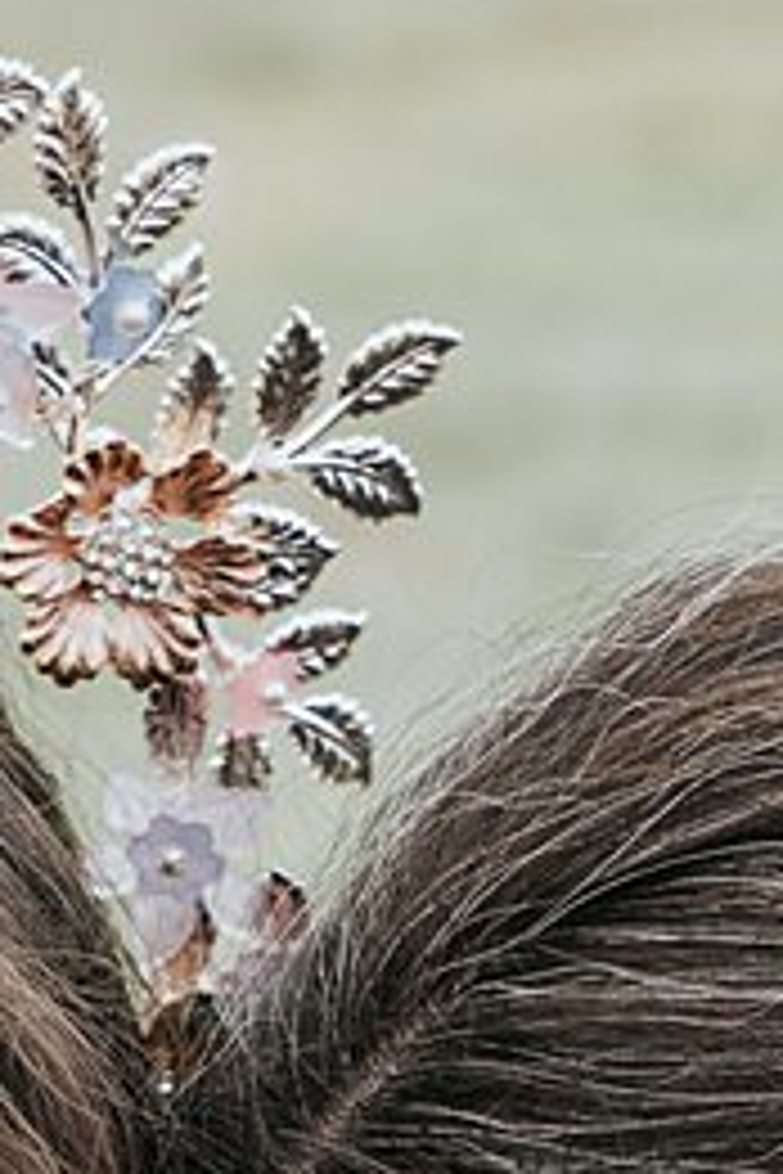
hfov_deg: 3.4
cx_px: 378
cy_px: 3342
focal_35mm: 403
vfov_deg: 4.9
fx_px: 13147
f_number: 6.3
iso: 250
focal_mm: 70
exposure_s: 1/250
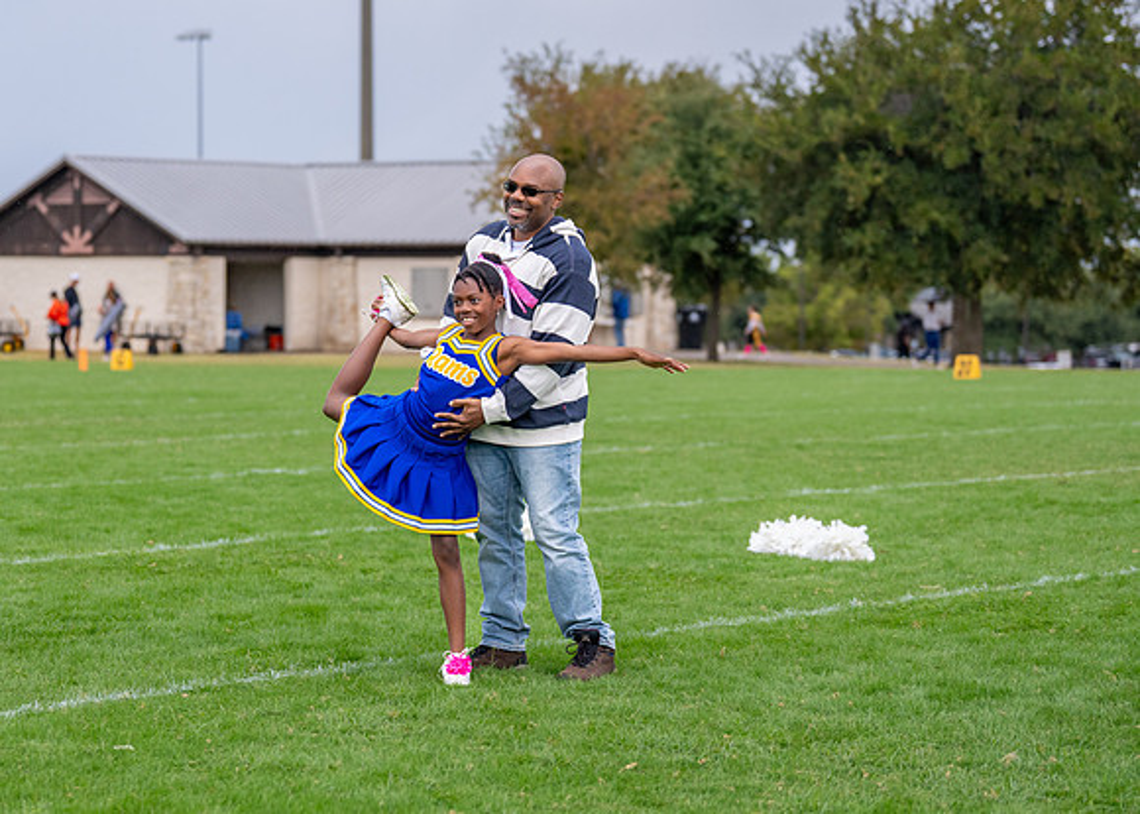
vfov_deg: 12.7
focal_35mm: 113
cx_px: 402
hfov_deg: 17.6
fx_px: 3666
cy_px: 382
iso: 500
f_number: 2.8
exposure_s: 1/1600
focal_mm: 83
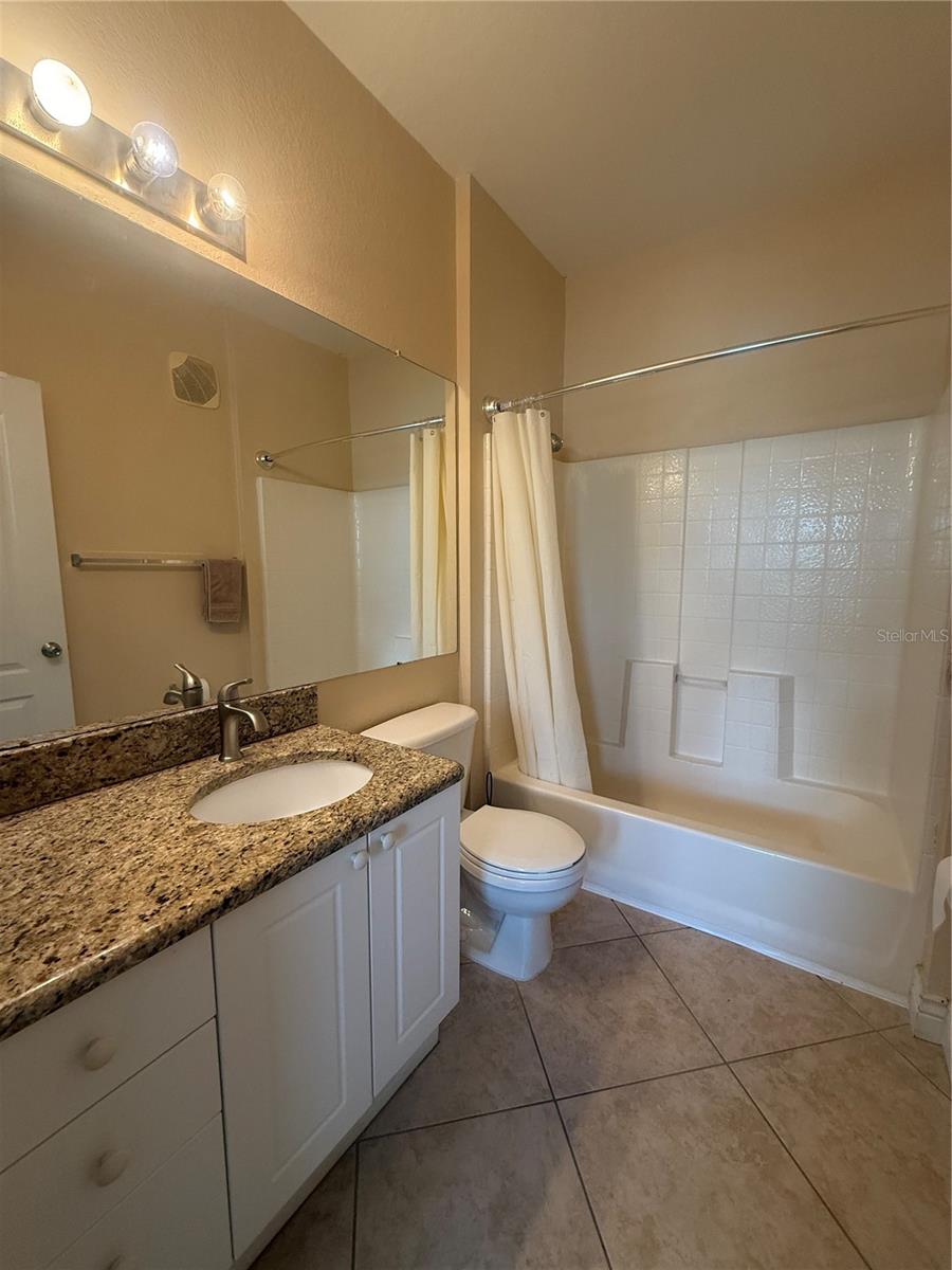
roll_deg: -0.1
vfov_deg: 102.1
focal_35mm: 14
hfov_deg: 85.7
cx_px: 476
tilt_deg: -6.4
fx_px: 513
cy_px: 635
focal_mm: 2.22
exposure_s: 1/60
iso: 200
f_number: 2.2
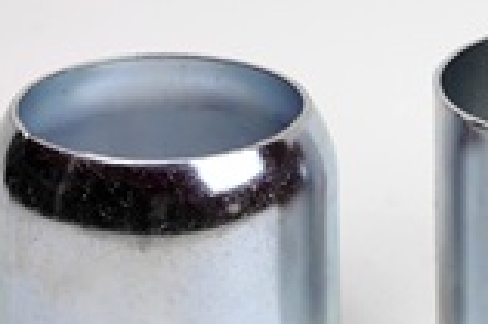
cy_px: 31
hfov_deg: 5.8
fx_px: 4753
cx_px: 871
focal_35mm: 351
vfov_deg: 3.9
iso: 100
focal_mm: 60
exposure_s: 1/100
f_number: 16
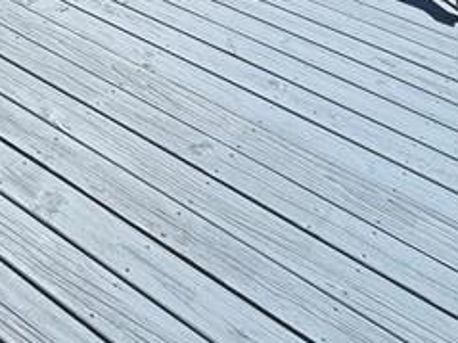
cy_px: -324
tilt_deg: -6.8
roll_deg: -5.3
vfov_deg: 17.8
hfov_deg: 31.6
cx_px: 117
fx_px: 793
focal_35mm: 60
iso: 50
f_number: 2.2
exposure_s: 1/1395
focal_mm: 2.22
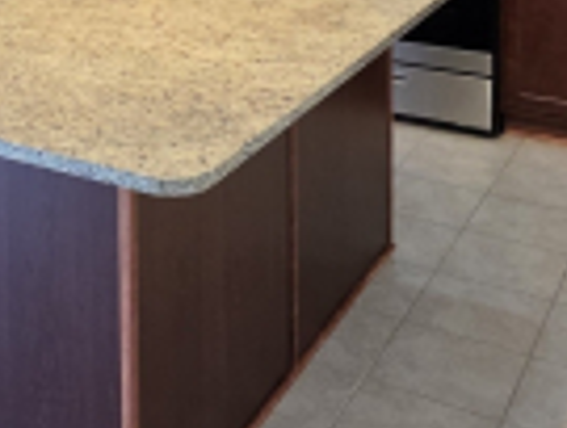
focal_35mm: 64
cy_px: -206
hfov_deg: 28.6
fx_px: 1051
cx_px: 19
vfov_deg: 20.0
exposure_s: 1/120
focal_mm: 2.2
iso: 320
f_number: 1.9
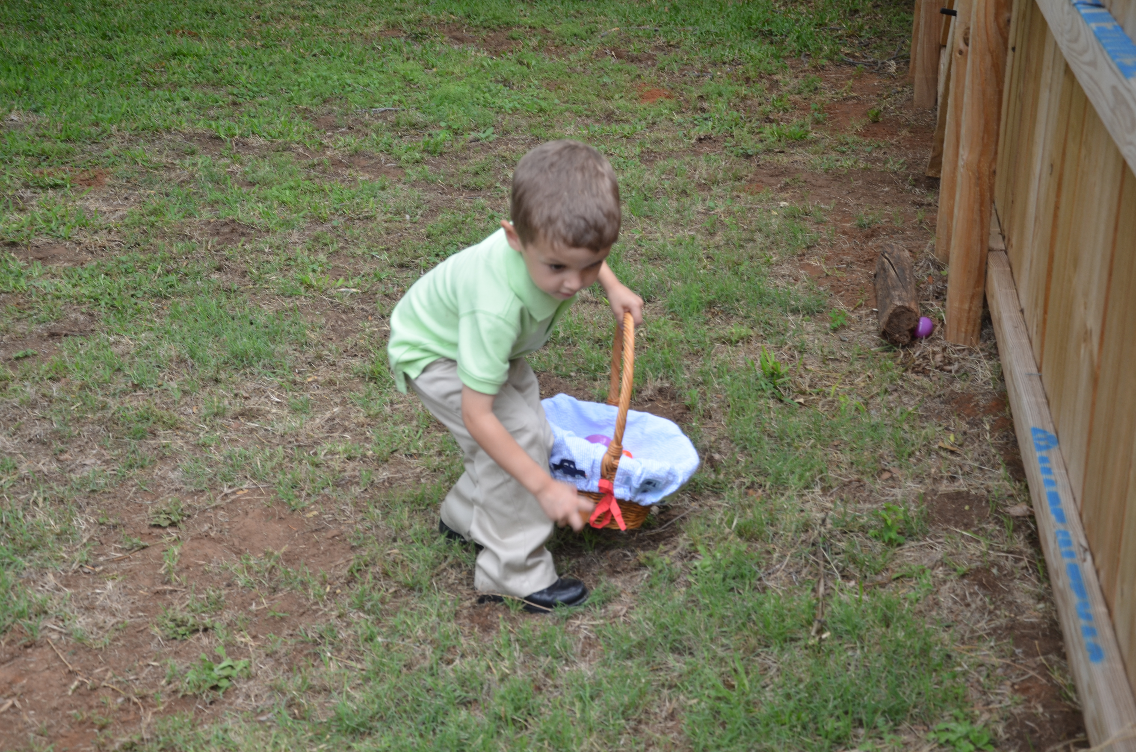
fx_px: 1653
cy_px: 376
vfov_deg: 25.6
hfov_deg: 37.9
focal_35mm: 52
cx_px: 568
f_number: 5.6
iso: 200
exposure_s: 1/125
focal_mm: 35
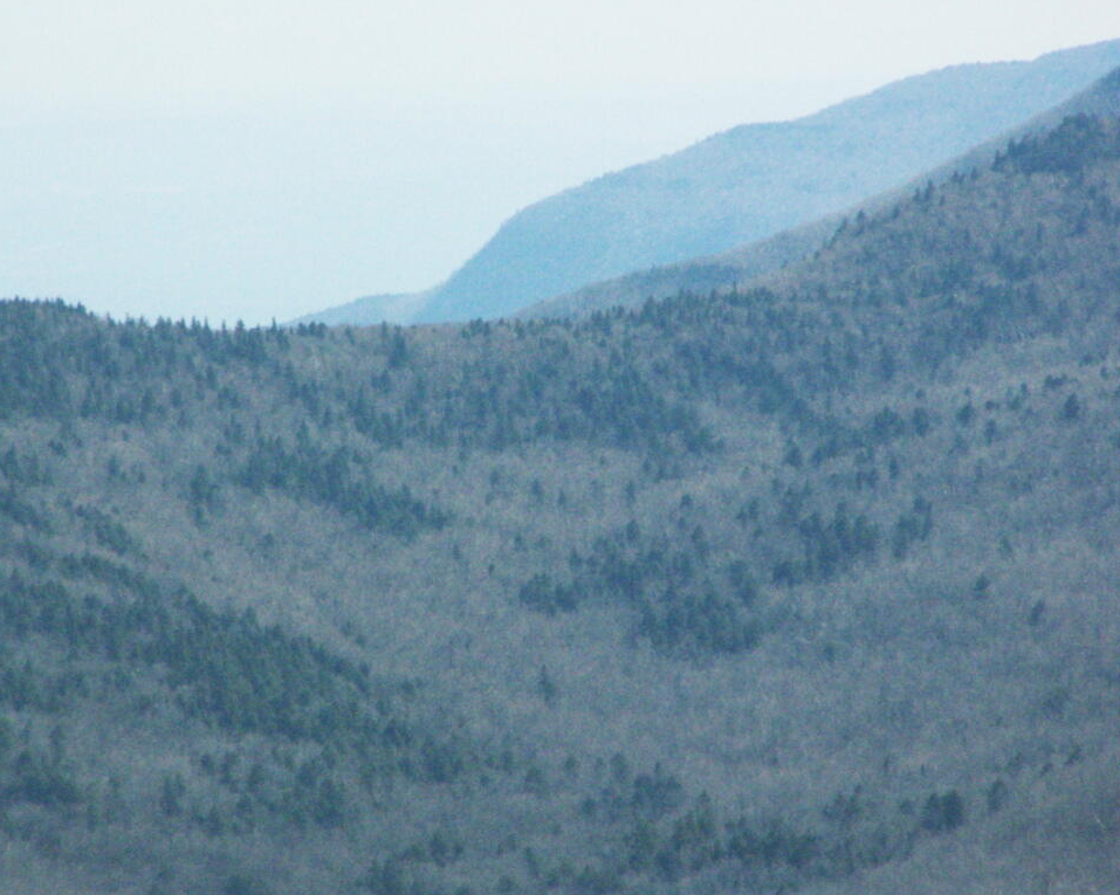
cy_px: 447
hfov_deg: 4.9
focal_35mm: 397
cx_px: 527
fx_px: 13156
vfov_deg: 3.9
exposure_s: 1/1600
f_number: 7.1
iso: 400
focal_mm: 63
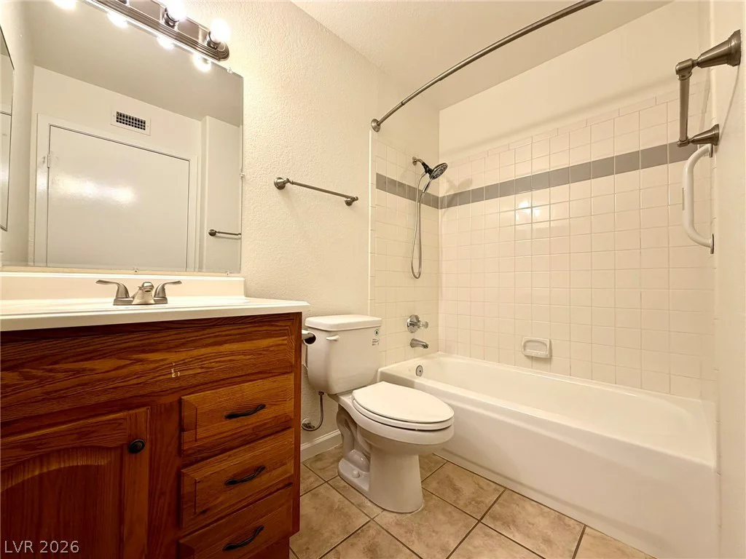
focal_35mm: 14
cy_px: 280
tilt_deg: +2.3
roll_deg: -0.3
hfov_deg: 102.1
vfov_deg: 85.7
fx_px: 302
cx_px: 373
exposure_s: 1/120
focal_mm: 2.22
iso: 80
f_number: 2.2
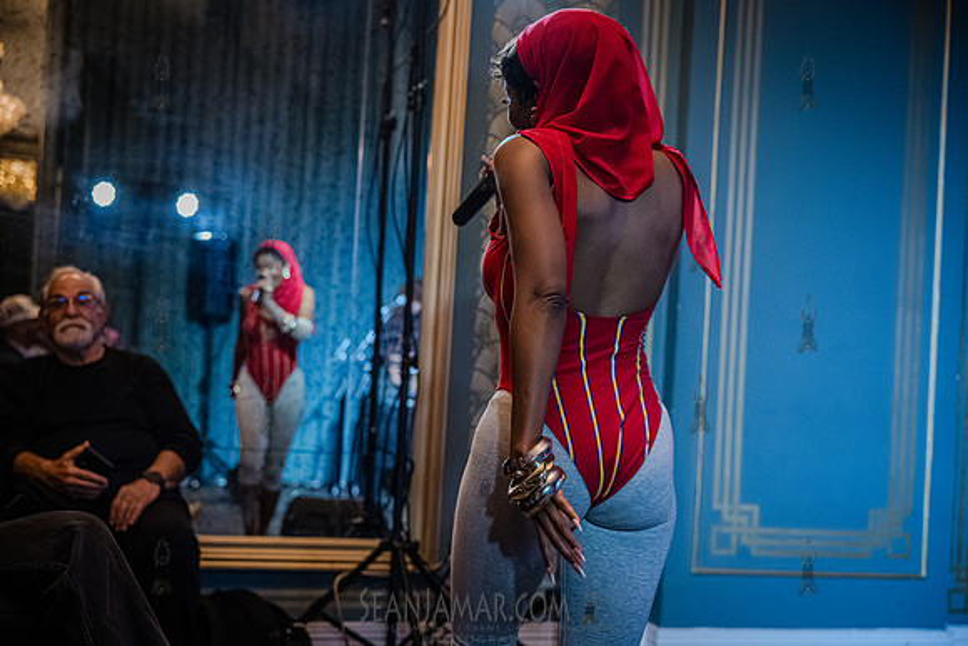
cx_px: 484
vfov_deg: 29.3
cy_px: 323
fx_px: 1237
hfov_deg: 42.7
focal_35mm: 46
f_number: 3.2
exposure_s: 1/160
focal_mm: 46
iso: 16000
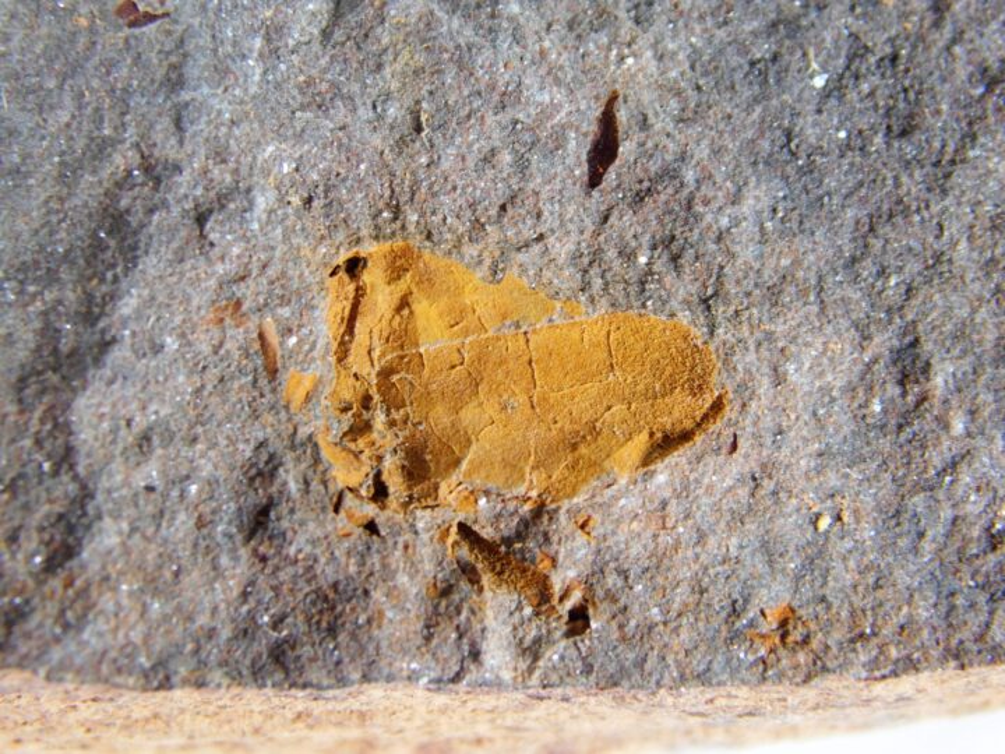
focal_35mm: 232
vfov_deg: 6.4
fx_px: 6736
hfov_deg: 8.5
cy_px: 377
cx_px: 502
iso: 200
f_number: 5.6
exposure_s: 1/30
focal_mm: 41.3
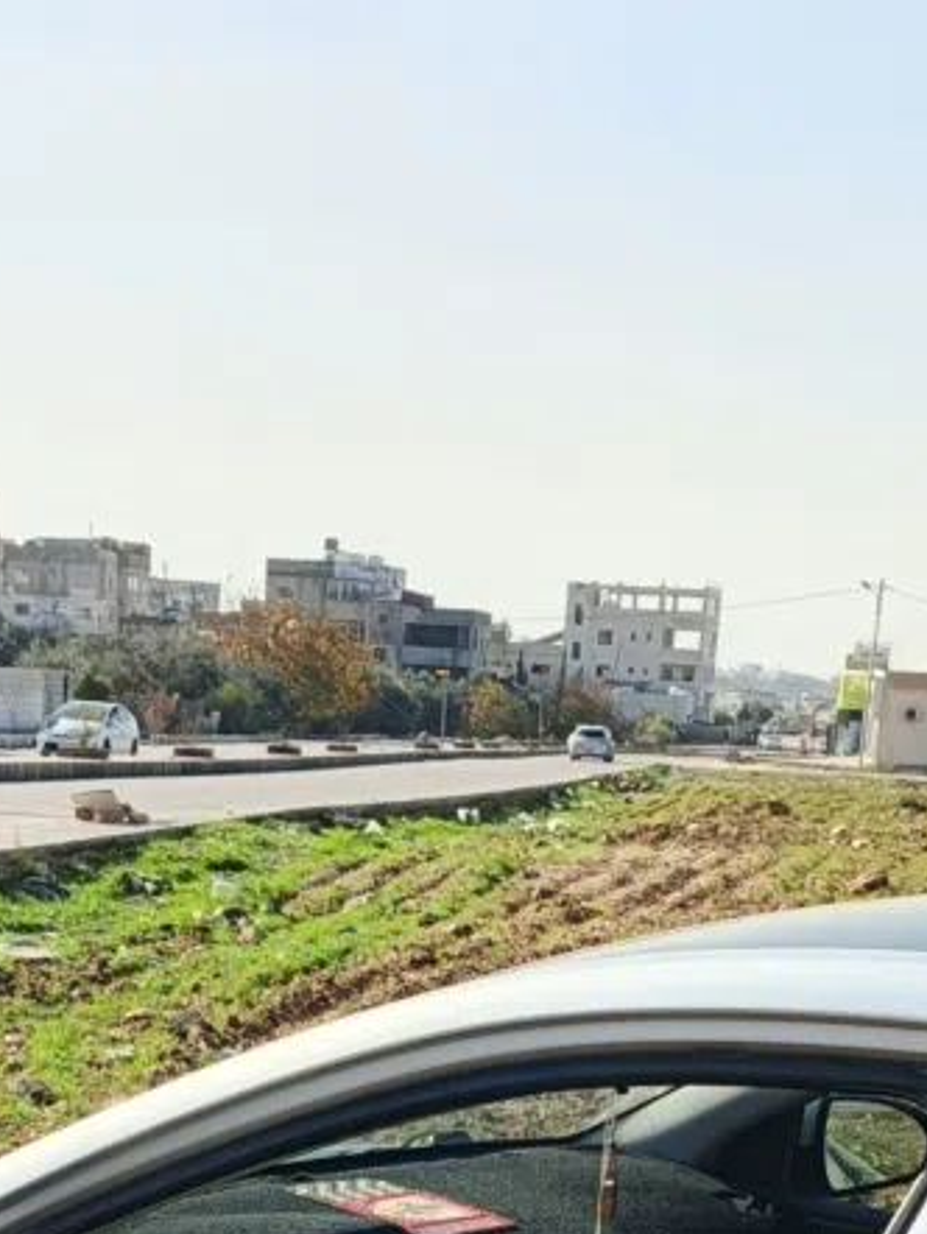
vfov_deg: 24.1
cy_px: 1590
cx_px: 357
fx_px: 2533
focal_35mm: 71
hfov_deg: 20.7
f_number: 1.8
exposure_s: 1/71.1
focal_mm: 5.89
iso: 50
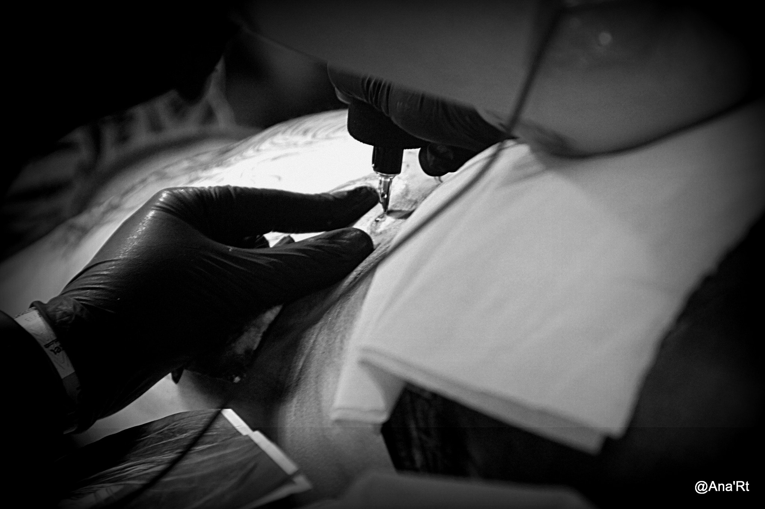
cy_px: 254
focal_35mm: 300
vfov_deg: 4.6
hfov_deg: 6.9
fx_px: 6371
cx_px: 382
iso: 200
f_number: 6.3
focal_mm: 200
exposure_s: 1/40
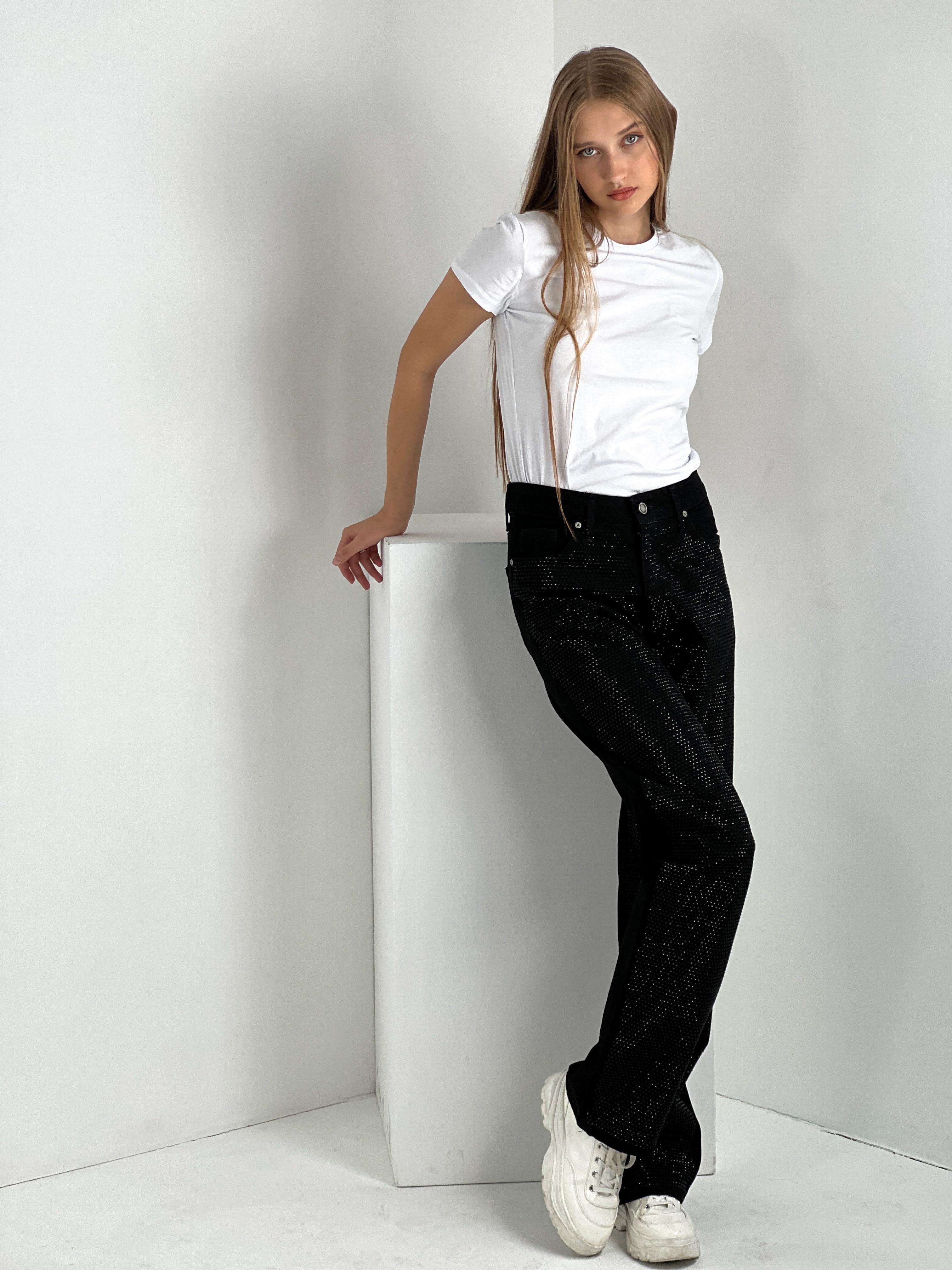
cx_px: 476
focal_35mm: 77
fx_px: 2824
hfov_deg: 19.1
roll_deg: +0.3
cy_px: 635
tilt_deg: -6.6
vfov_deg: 25.3
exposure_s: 1/100
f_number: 2.8
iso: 64
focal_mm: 9
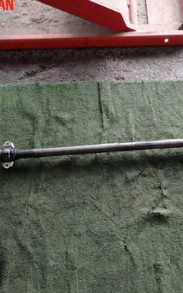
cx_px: 105
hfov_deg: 30.5
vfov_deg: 47.0
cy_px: 169
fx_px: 335
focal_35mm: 42
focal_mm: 4.5
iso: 200
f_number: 2
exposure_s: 1/50
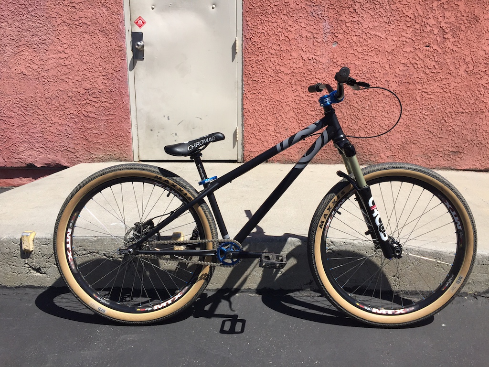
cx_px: 244
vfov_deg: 48.2
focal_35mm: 29
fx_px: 410
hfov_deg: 61.7
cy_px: 184
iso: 32
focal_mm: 4.15
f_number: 2.2
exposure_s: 1/2639
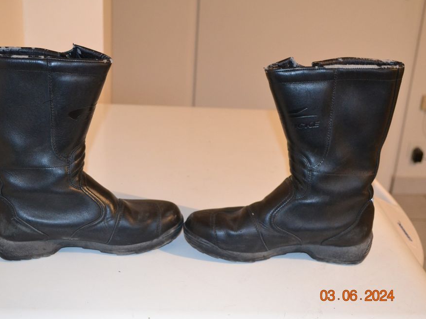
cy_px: 158
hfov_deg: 36.2
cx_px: 196
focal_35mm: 53
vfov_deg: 27.5
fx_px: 652
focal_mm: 32
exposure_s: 1/60
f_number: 4.8
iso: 2200
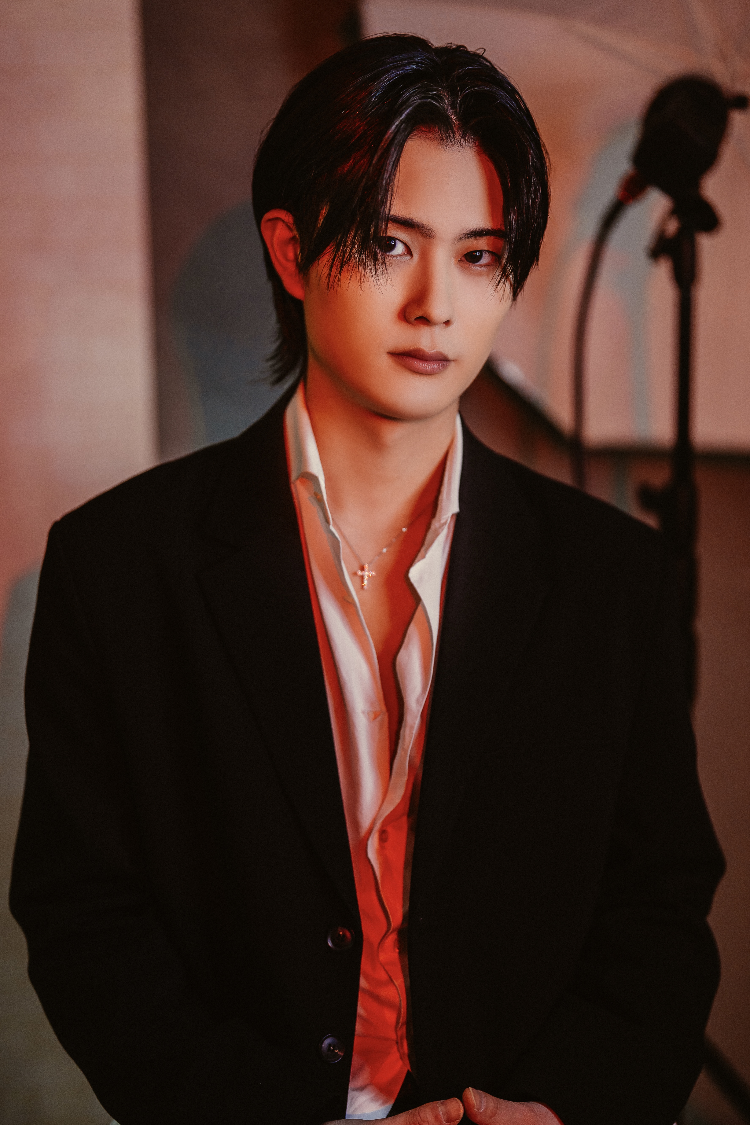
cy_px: 562
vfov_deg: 39.6
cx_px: 375
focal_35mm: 50
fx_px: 1562
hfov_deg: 27.0
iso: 400
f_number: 1.4
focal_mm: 50
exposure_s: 1/100
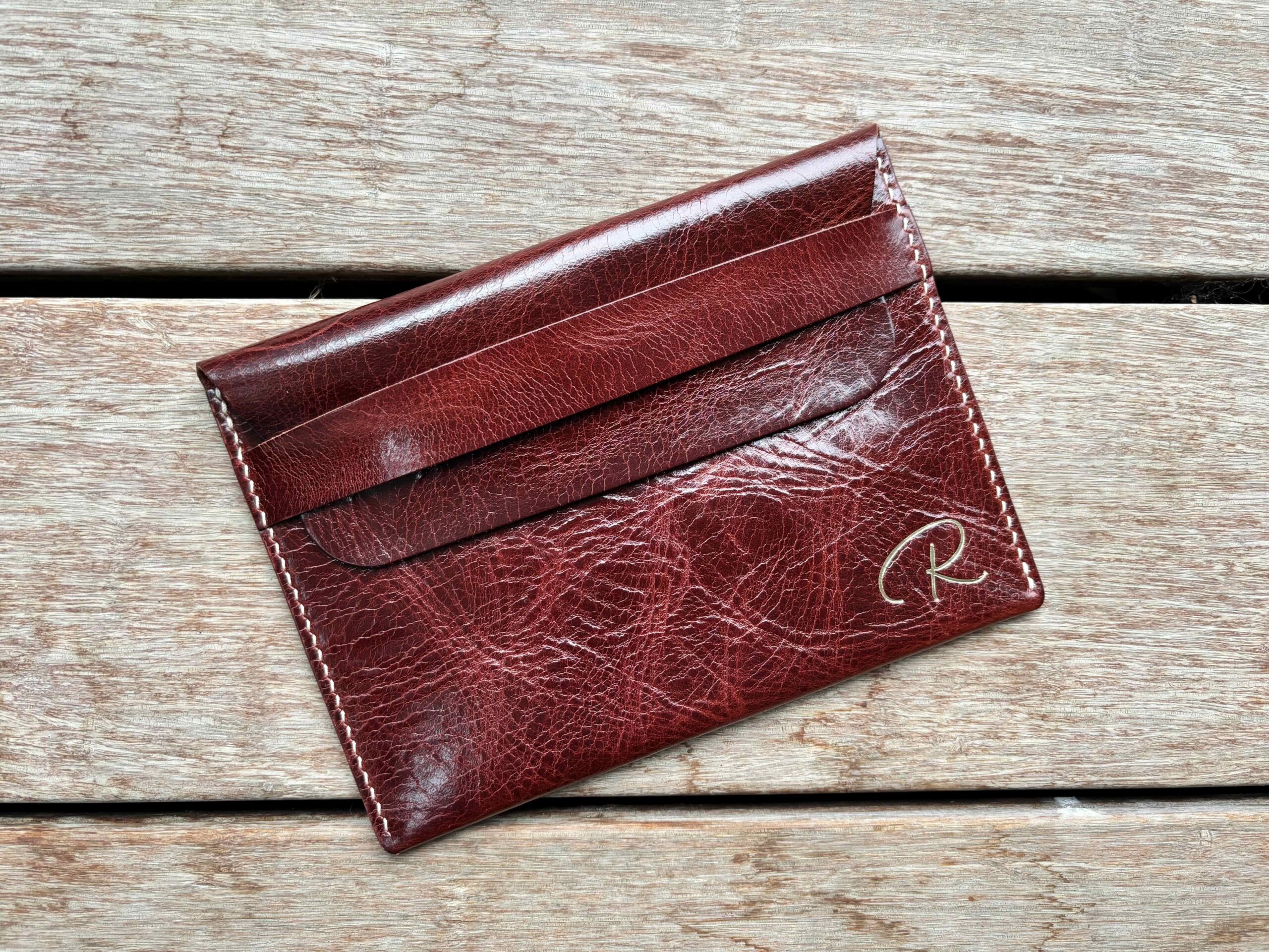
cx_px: 634
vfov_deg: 53.1
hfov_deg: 67.3
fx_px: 953
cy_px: 476
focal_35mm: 26
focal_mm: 5.96
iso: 125
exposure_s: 1/60
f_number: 1.6
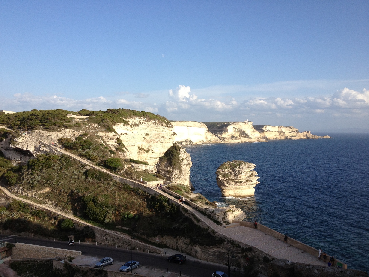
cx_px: 184
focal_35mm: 35
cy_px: 138
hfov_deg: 52.6
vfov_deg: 40.7
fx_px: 373
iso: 64
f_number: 2.4
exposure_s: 1/1314
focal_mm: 4.28
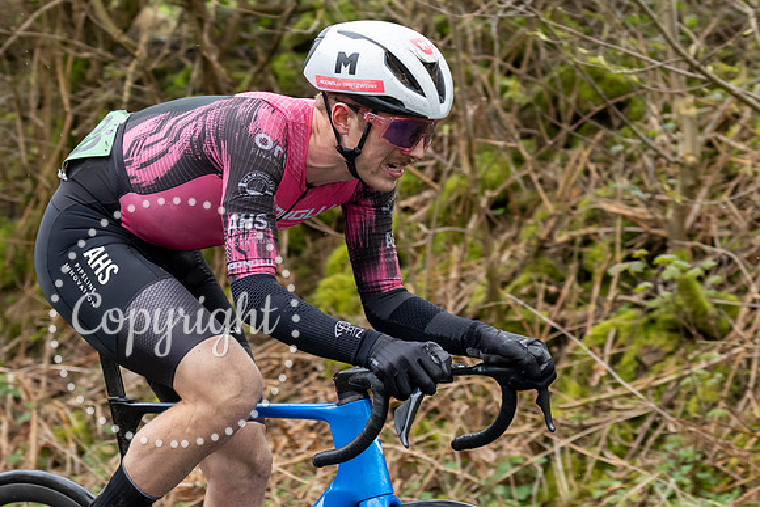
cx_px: 365
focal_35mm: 143
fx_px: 3012
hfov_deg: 14.4
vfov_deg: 9.6
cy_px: 197
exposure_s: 1/1000
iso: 1600
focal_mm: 70
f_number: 3.5
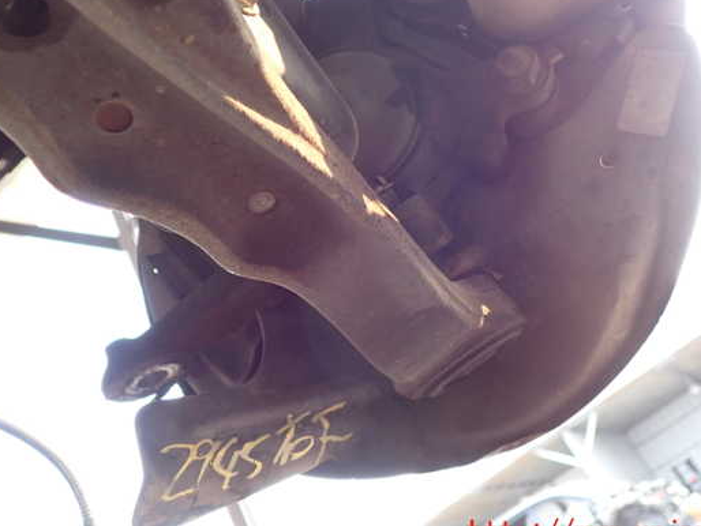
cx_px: 368
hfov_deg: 52.6
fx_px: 709
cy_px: 244
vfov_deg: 40.7
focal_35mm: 35
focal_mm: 5.4
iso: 250
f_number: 2.3
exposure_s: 1/125
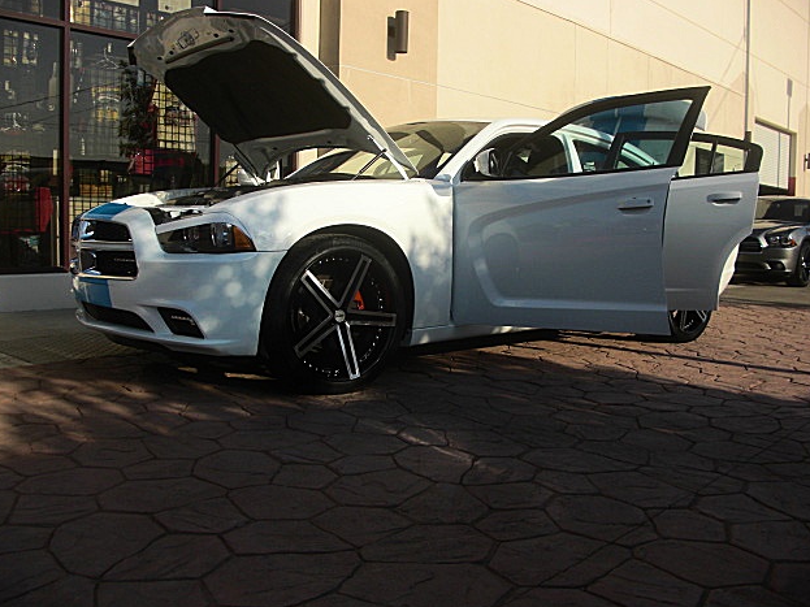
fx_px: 866
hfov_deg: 50.1
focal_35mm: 37
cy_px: 299
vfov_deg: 38.7
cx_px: 407
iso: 50
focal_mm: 6.3
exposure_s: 1/160
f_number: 7.9
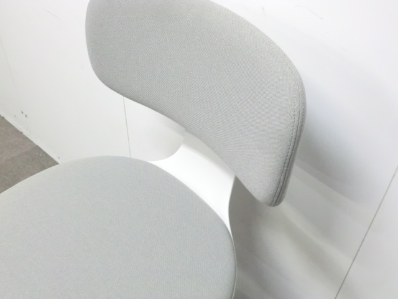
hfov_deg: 49.0
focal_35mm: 38
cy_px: 150
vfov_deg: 37.7
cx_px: 199
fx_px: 437
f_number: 3.9
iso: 800
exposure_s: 1/30
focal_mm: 6.9
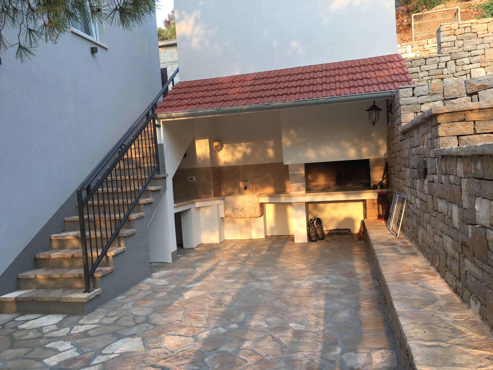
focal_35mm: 29
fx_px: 413
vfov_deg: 48.2
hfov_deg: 61.7
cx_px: 246
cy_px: 185
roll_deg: +4.2
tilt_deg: -1.4
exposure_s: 1/100
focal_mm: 4.15
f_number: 2.2
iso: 25
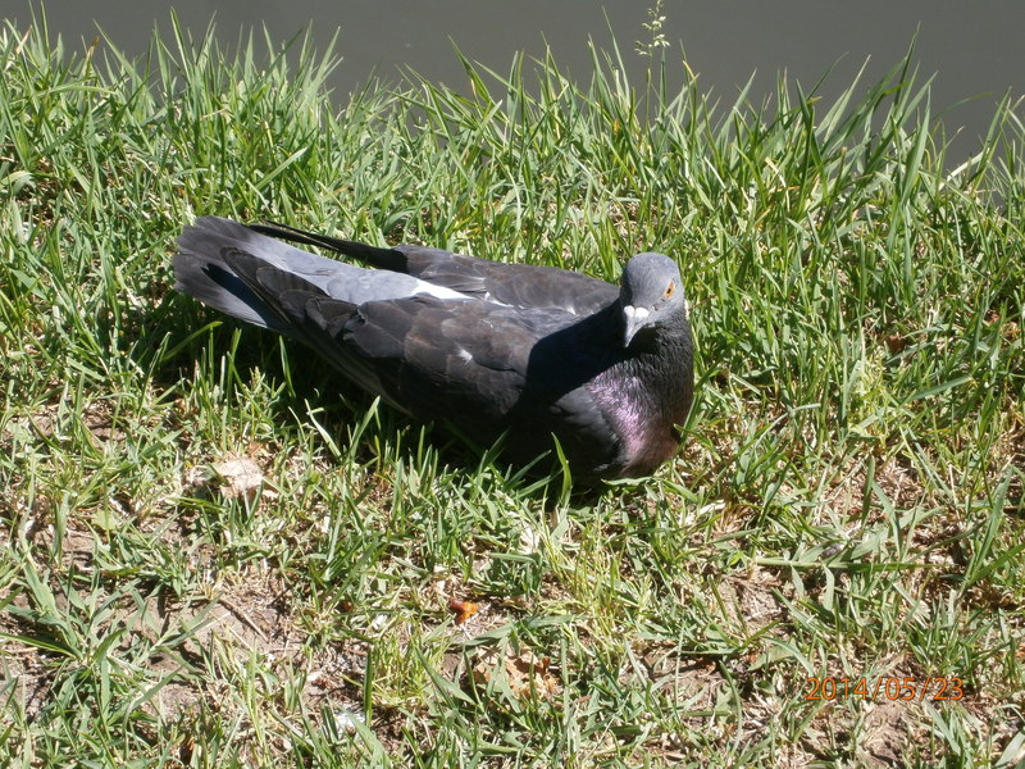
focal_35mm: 130
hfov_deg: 15.2
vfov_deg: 11.4
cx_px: 512
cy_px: 384
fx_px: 3849
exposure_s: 1/125
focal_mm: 23.5
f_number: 6.5
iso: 100
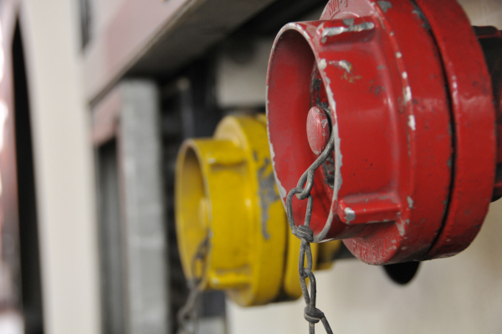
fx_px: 1149
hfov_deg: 24.6
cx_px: 251
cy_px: 167
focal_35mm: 82
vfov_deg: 16.5
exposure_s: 1/15
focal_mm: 55
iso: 640
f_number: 5
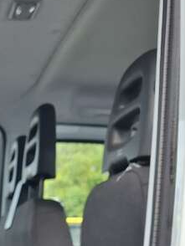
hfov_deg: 16.6
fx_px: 569
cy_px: 376
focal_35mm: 80
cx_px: -100
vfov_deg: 20.6
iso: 40
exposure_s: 1/304
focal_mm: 5.54
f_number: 1.8
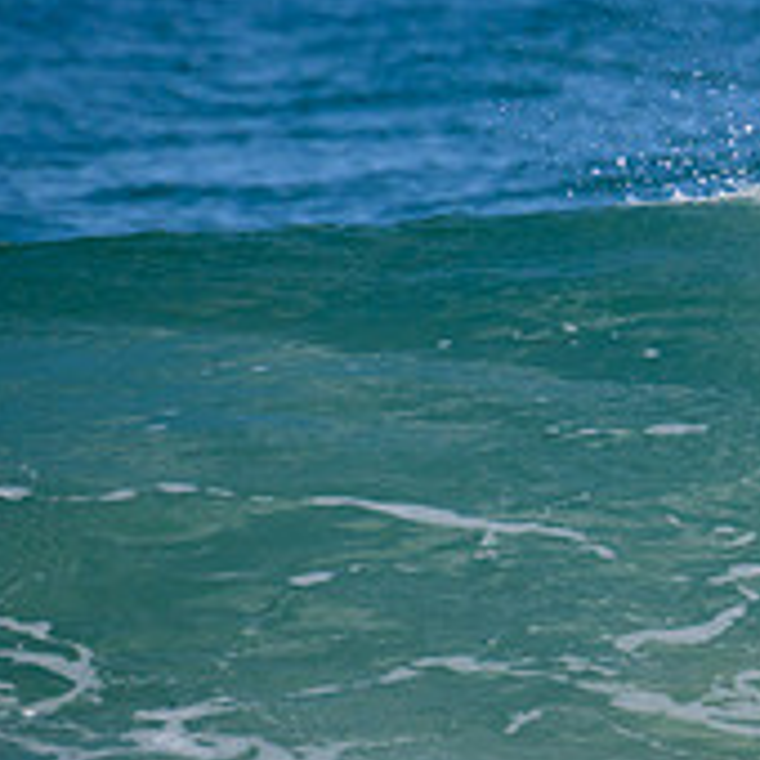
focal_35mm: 2030
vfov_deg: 0.9
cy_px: 463
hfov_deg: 0.9
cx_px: 1283
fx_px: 50424
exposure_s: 1/2000
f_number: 11
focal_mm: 700
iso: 640
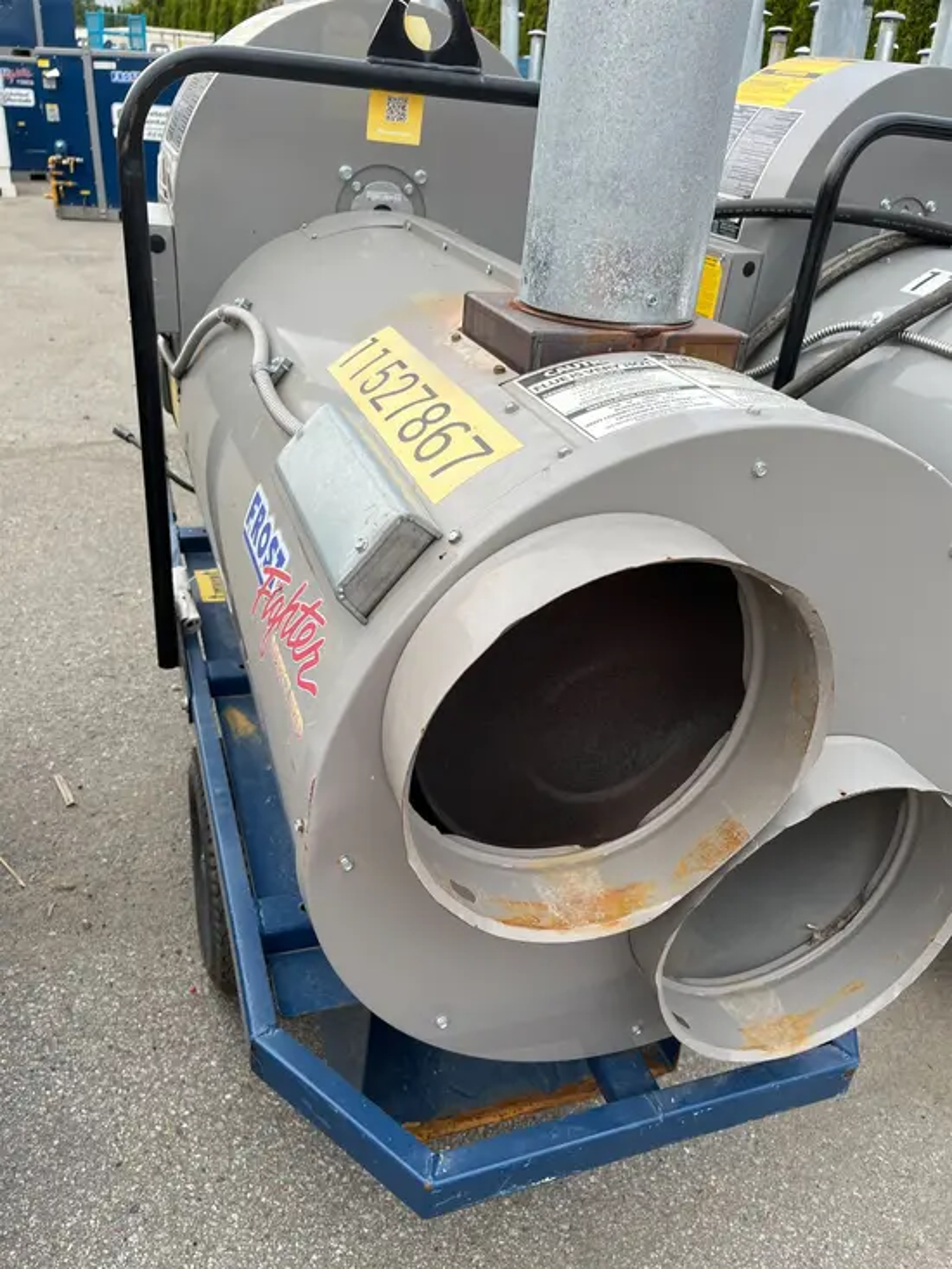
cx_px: 476
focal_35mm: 26
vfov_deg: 67.3
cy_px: 634
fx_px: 953
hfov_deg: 53.1
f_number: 1.6
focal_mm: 5.1
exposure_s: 1/350
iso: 50
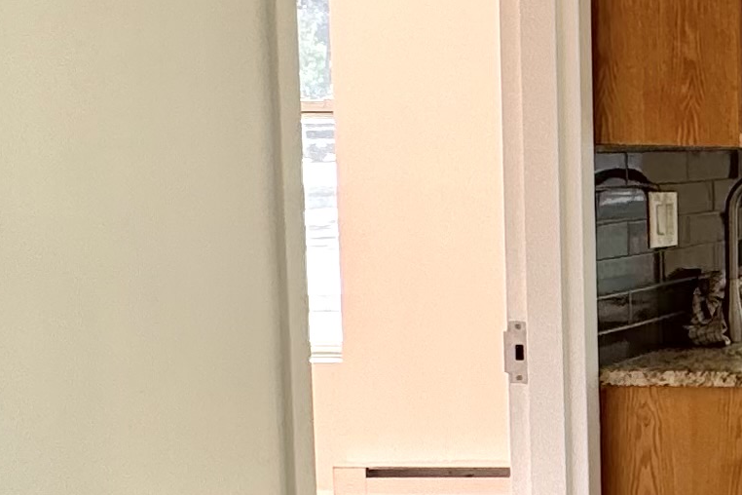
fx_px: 1587
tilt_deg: -5.6
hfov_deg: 19.5
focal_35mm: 77
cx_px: 1344
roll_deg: -1.5
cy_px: 255
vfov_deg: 17.7
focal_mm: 2.22
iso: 40
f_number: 2.2
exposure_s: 1/160
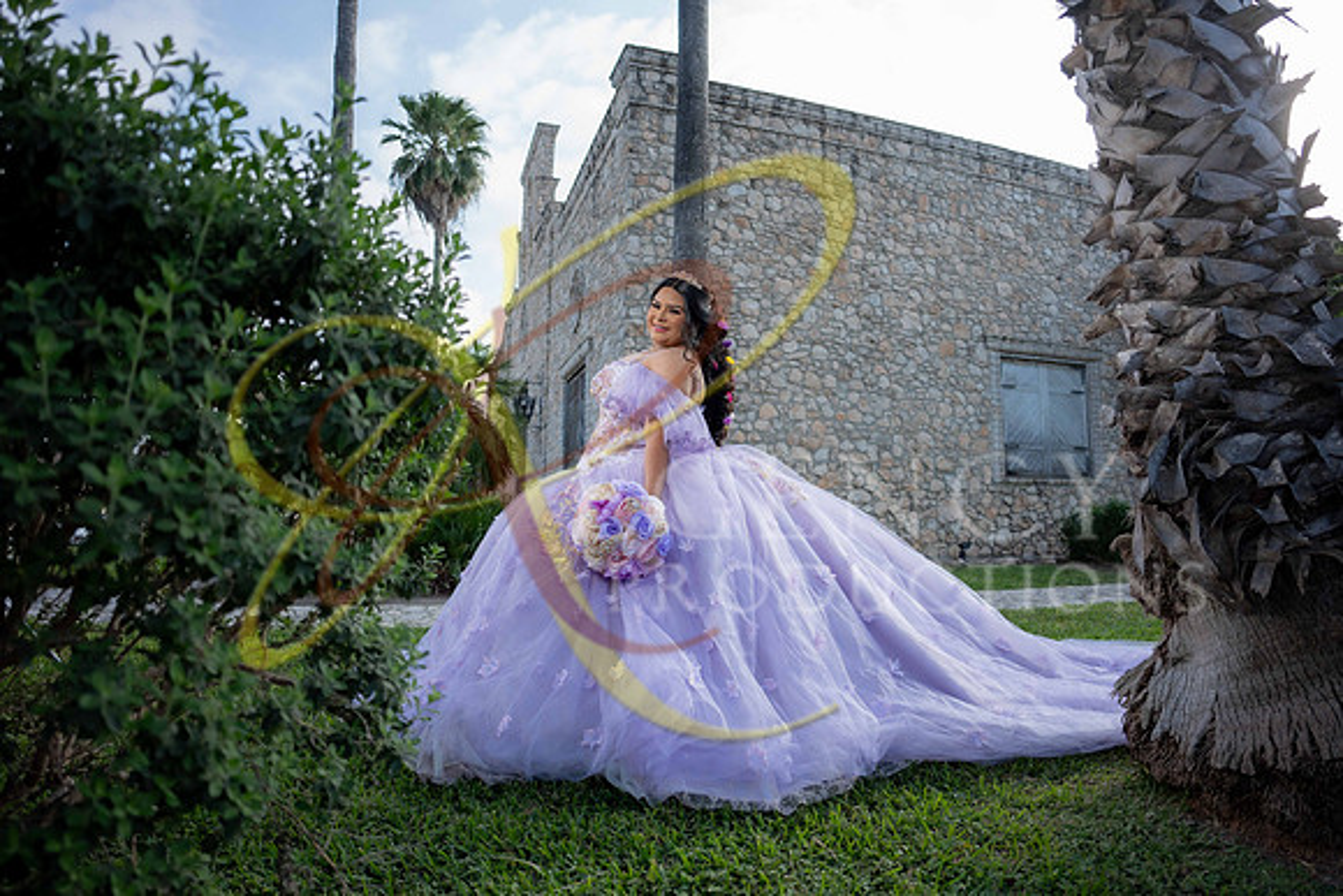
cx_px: 672
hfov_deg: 84.0
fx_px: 746
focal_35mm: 20
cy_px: 448
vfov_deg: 62.0
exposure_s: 1/640
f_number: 2.8
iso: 125
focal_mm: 20
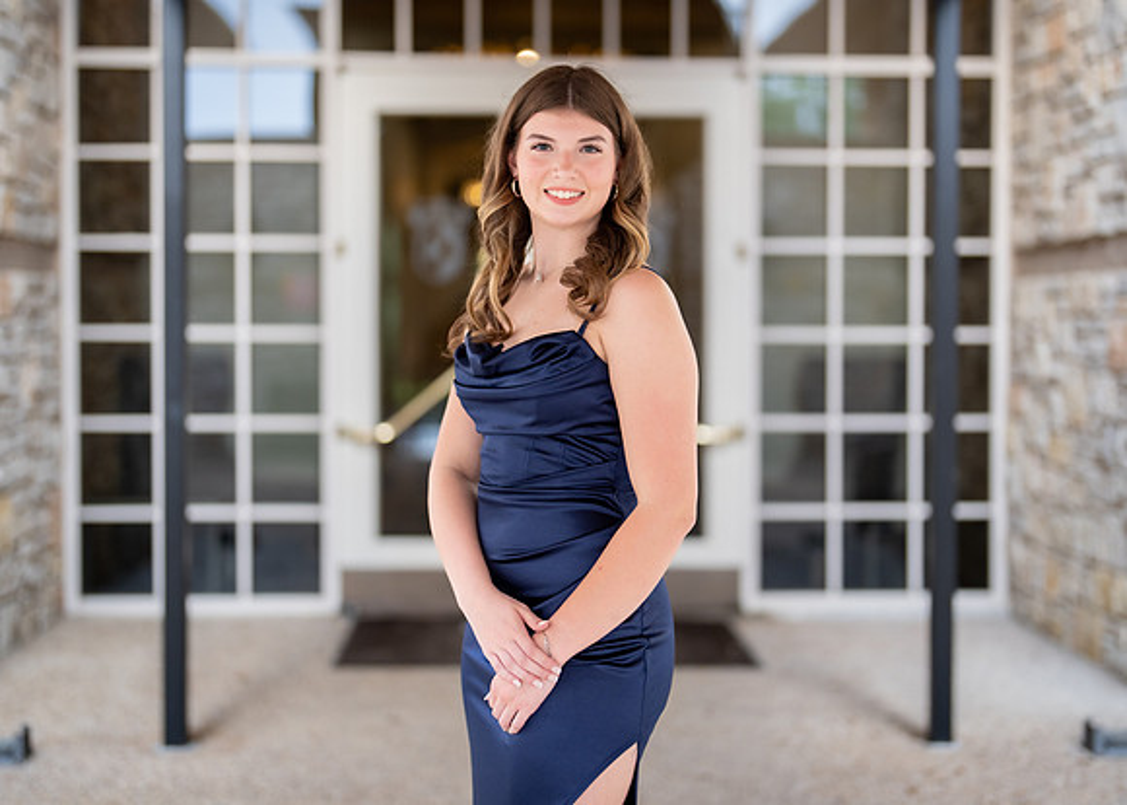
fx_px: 1855
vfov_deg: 24.5
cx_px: 592
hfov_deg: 33.8
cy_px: 369
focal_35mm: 58
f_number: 1.2
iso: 500
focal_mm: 50
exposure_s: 1/400
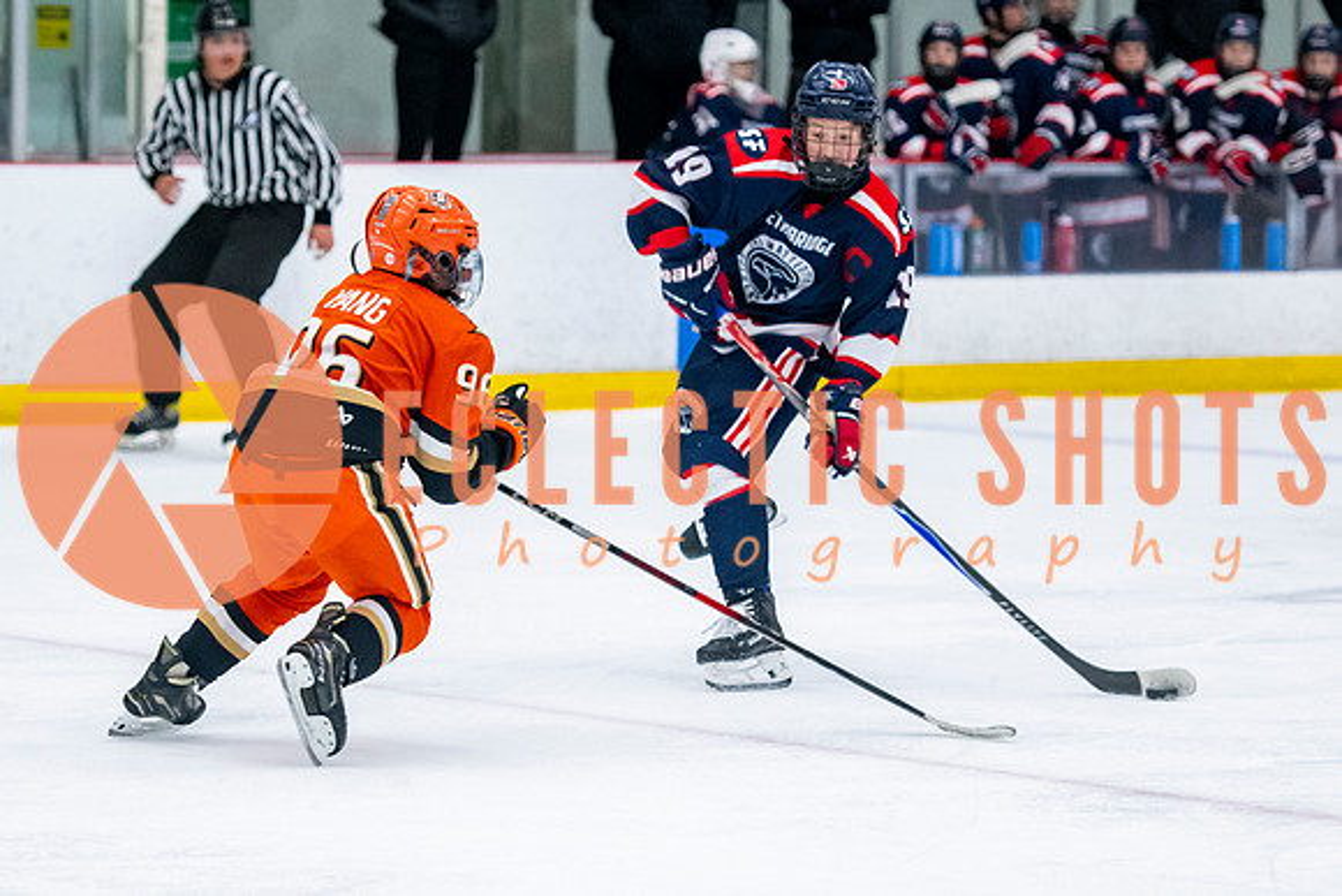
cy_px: 543
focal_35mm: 199
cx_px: 494
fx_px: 7407
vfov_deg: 6.9
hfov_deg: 10.3
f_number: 3.2
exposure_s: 1/640
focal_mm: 105
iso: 2500
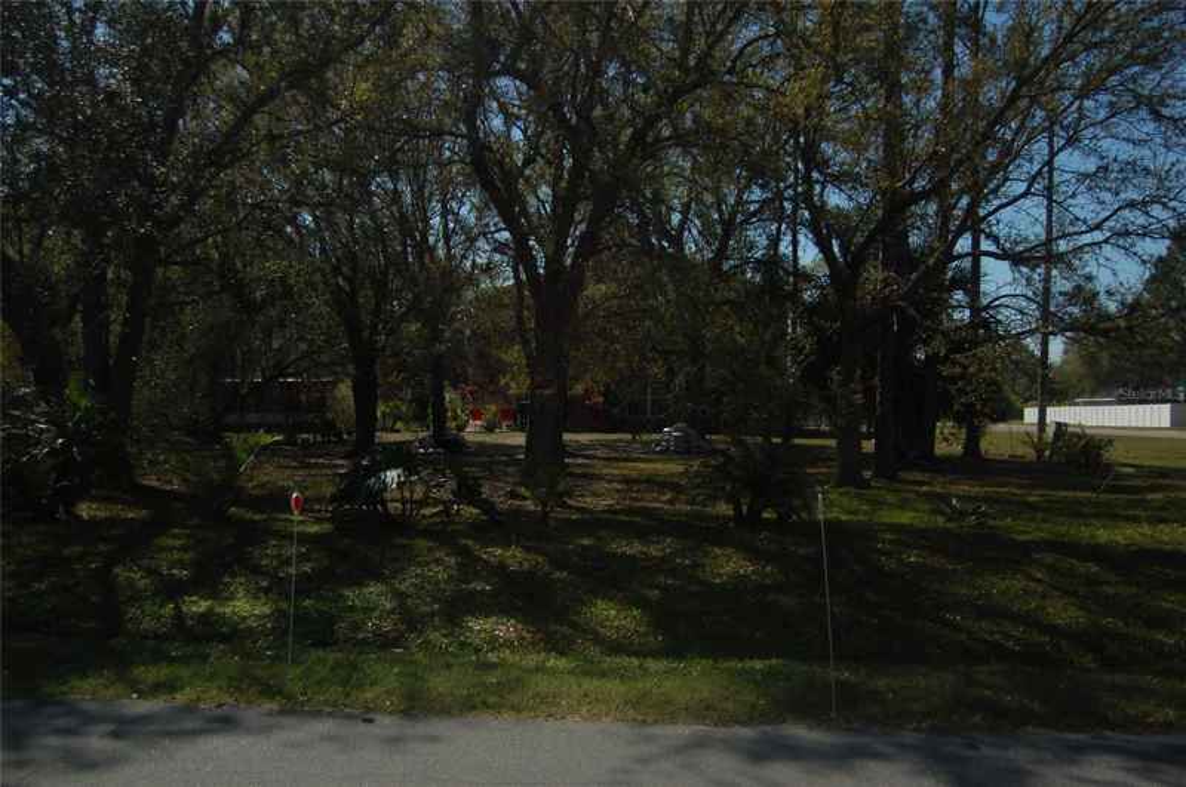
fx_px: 1184
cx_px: 593
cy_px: 394
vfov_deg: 36.8
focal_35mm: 36
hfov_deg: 53.2
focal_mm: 24
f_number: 4
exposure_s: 1/3200
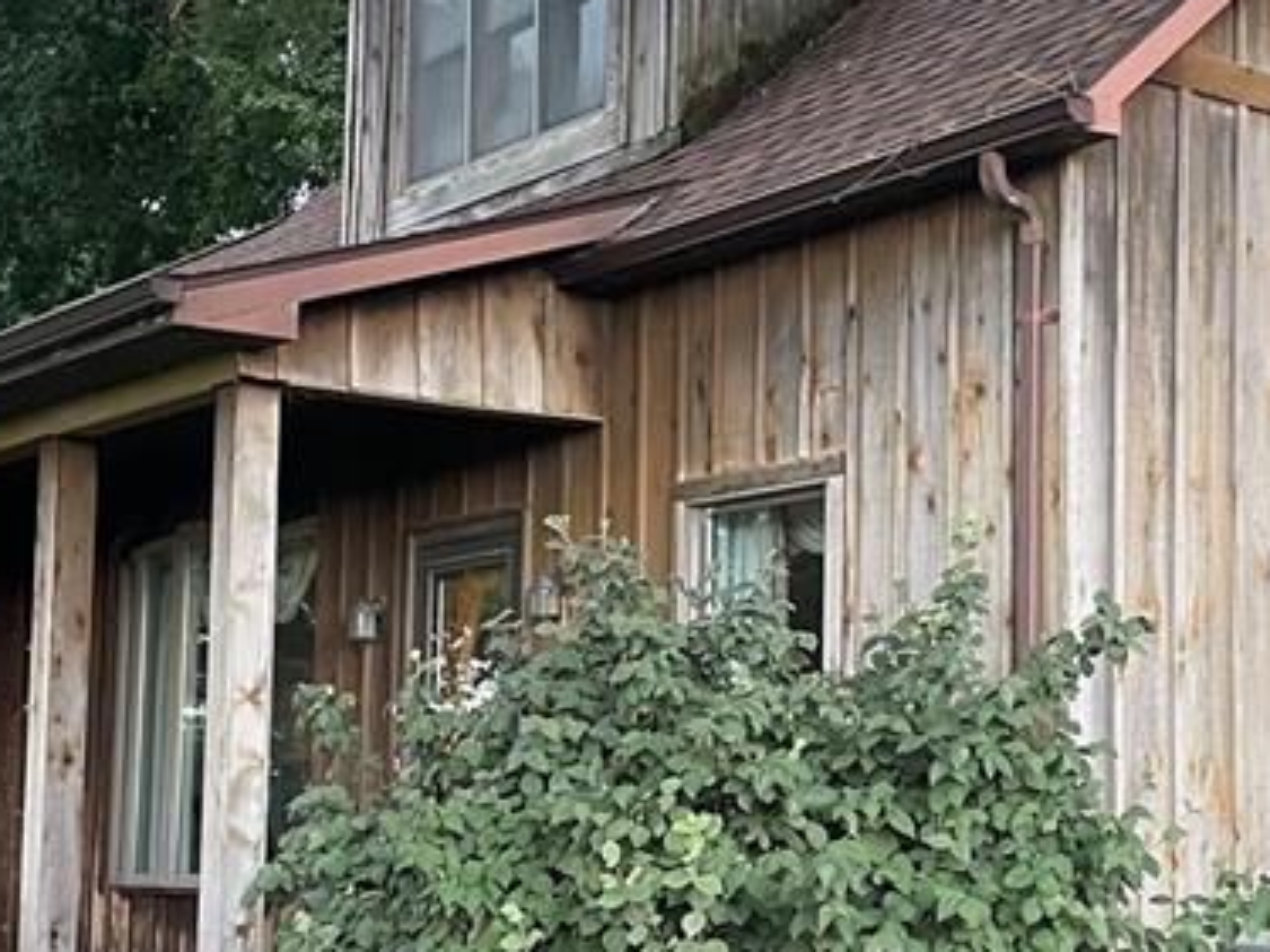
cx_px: 928
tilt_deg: +6.0
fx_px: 2604
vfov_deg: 20.7
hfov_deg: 27.1
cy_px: 596
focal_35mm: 71
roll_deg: +0.2
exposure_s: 1/60
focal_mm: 4.2
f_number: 1.6
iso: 160
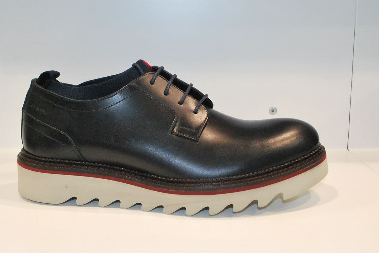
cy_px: 126
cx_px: 190
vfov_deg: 34.2
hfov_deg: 49.6
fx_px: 411
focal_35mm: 39
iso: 1600
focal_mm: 26
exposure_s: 1/200
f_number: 9
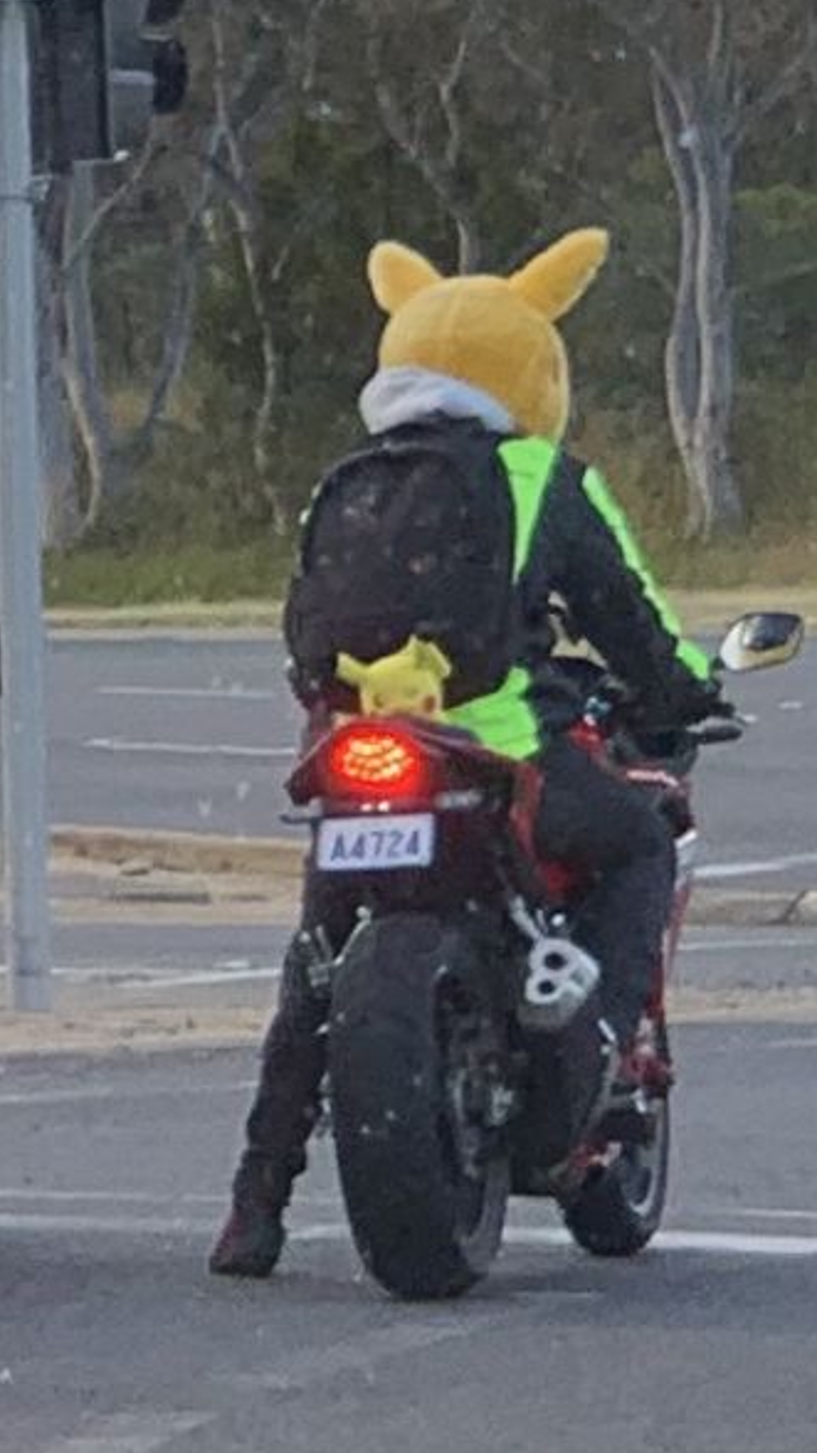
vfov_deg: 36.0
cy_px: 723
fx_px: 2235
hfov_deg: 20.7
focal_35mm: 58
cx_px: 479
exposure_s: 1/174
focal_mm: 6
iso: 16
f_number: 2.4
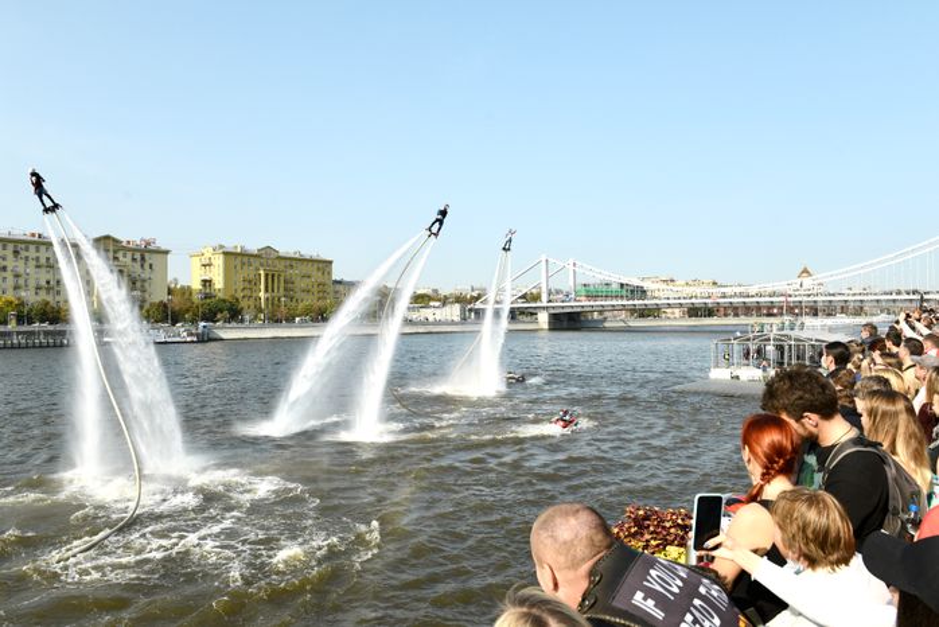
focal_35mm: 24
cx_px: 470
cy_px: 314
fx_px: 626
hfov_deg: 73.7
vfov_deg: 53.2
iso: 360
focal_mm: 24
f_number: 9
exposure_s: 1/1000
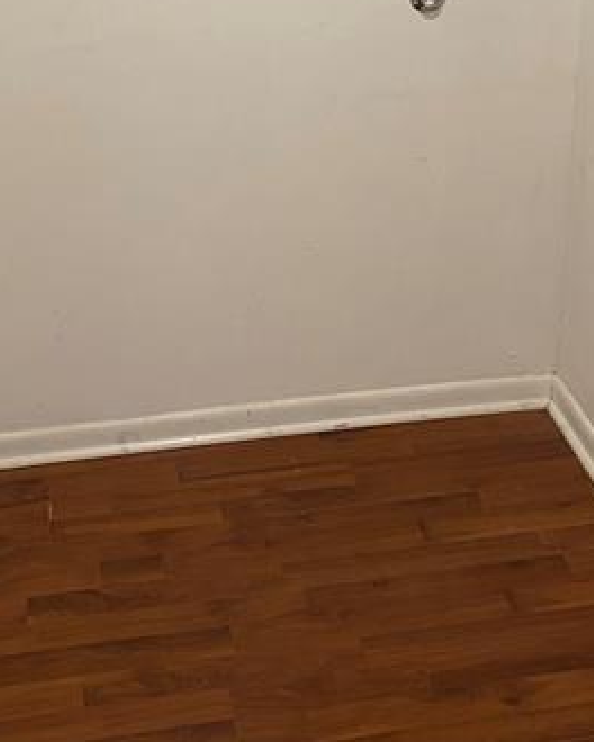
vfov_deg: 30.6
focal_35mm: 59
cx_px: 284
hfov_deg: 25.8
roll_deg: +2.2
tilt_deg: -18.0
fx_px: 1297
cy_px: 76
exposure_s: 1/60
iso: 100
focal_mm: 4.25
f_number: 1.8
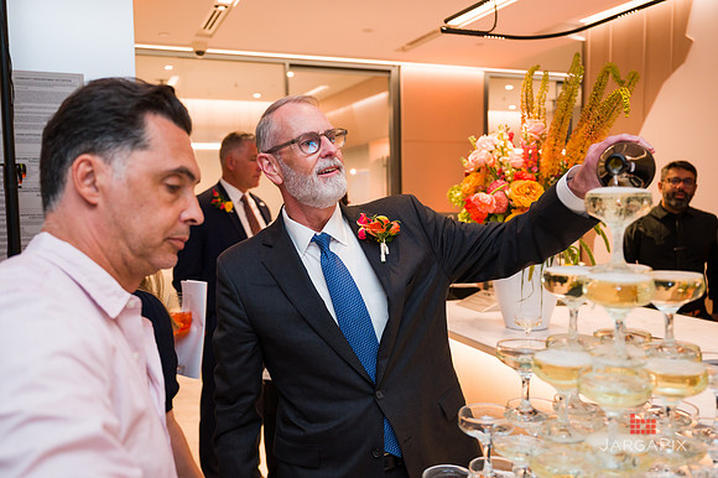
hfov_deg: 57.8
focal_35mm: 33
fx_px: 651
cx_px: 359
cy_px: 239
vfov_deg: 40.3
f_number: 3.2
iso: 800
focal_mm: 32
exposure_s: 1/160
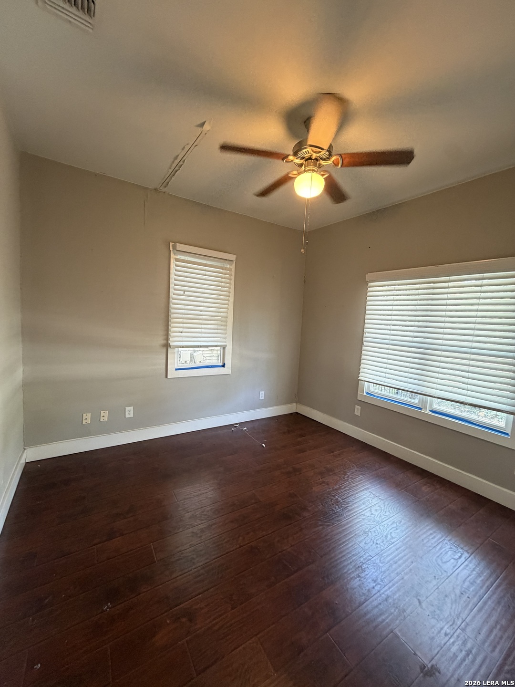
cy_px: 344
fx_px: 278
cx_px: 258
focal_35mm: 14
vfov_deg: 102.1
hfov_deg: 85.7
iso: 400
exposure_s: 1/60
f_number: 2.2
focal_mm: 2.22
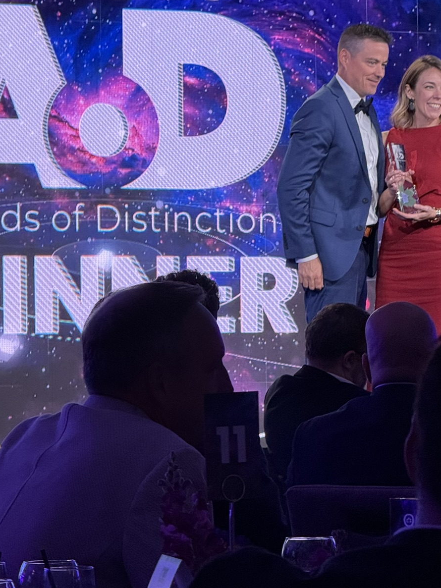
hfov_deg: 7.2
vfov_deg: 9.6
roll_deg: -0.7
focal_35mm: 207
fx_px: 3517
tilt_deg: +2.1
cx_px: 202
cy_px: 220
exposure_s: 1/60
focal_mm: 15.66
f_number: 2.8
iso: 250
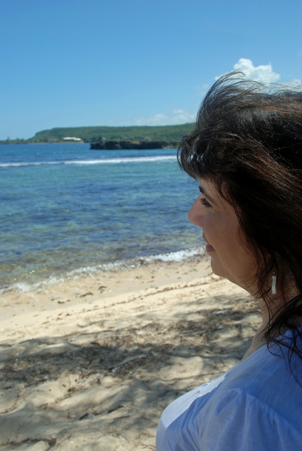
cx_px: 151
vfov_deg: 53.1
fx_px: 452
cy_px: 226
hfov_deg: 37.0
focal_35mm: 36
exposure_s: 1/200
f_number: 8
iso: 100
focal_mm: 24
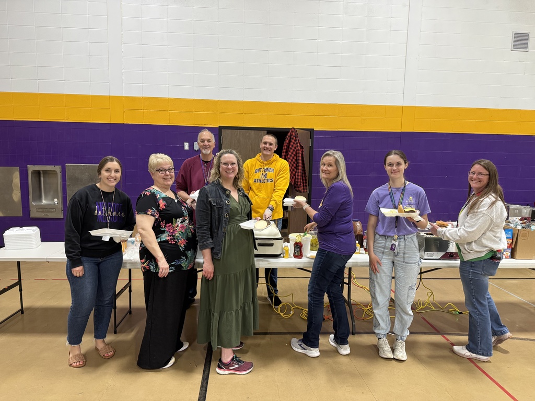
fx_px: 371
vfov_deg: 56.8
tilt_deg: -6.6
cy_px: 200
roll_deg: -1.8
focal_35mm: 24
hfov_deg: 71.6
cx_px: 268
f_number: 1.78
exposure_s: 1/60
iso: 250
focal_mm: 6.76
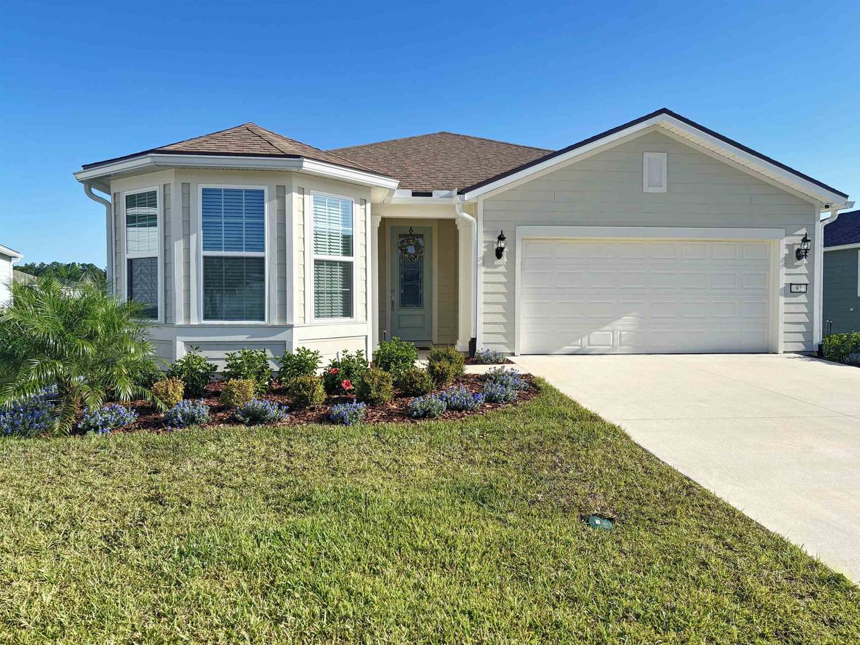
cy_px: 322
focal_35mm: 26
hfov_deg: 67.3
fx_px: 646
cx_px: 430
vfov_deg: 53.1
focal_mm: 6
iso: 50
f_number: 1.6
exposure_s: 1/3311
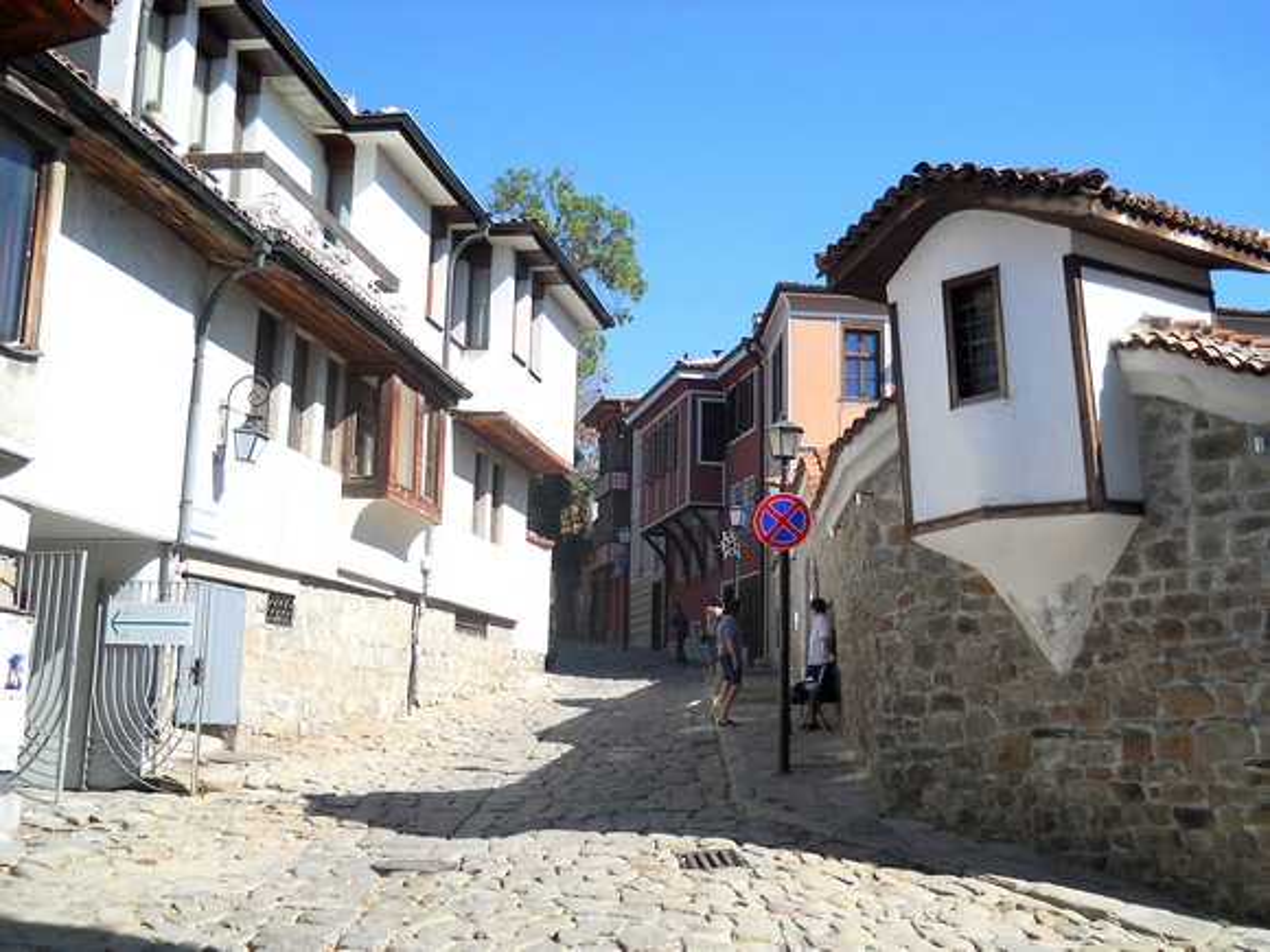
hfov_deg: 45.8
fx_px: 1504
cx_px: 635
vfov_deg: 35.1
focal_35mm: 41
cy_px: 476
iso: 80
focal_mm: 6.72
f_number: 5.5
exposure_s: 1/320
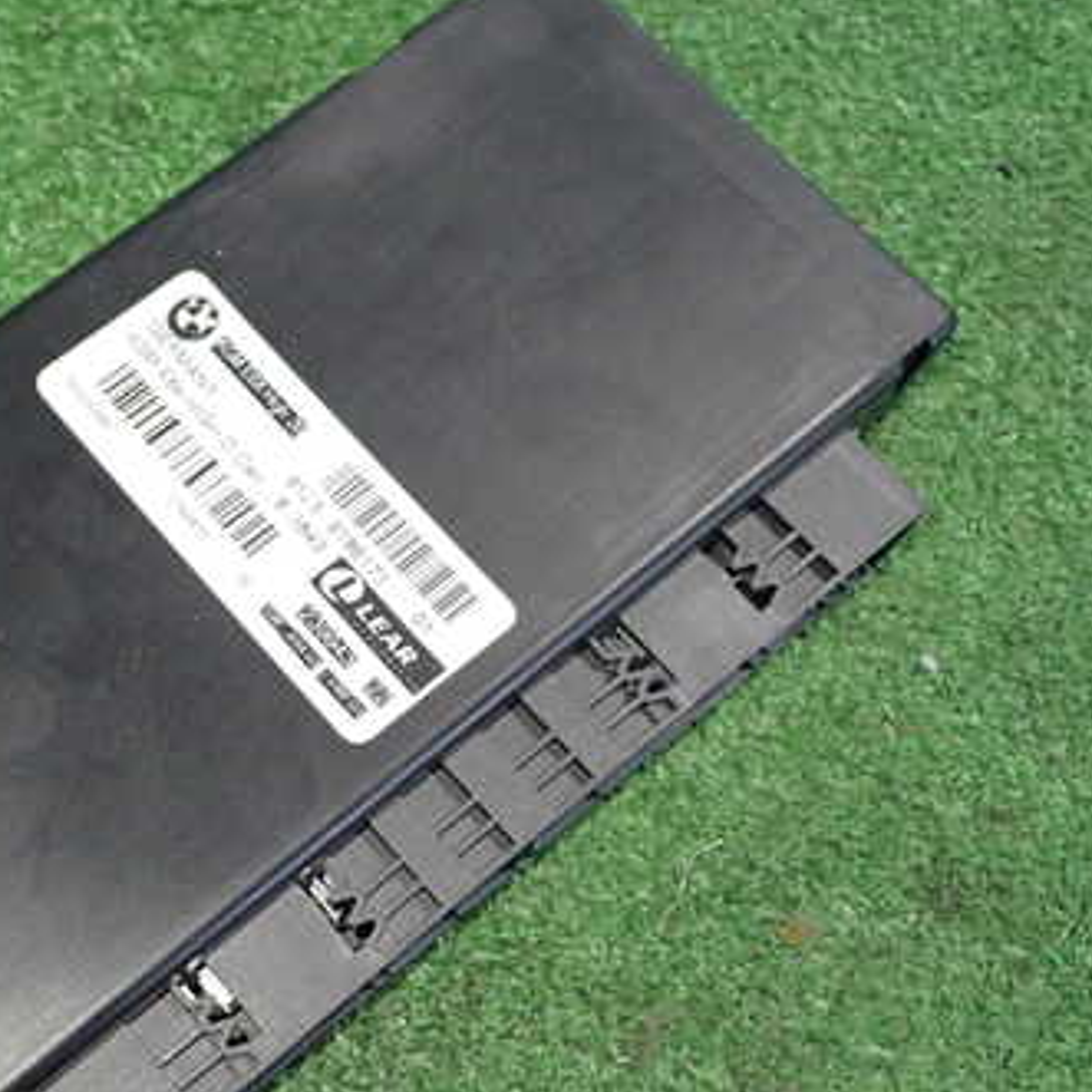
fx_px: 1713
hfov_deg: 34.2
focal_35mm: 48
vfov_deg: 35.3
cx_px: 208
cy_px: 624
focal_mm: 5.4
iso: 500
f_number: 2.3
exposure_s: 1/30
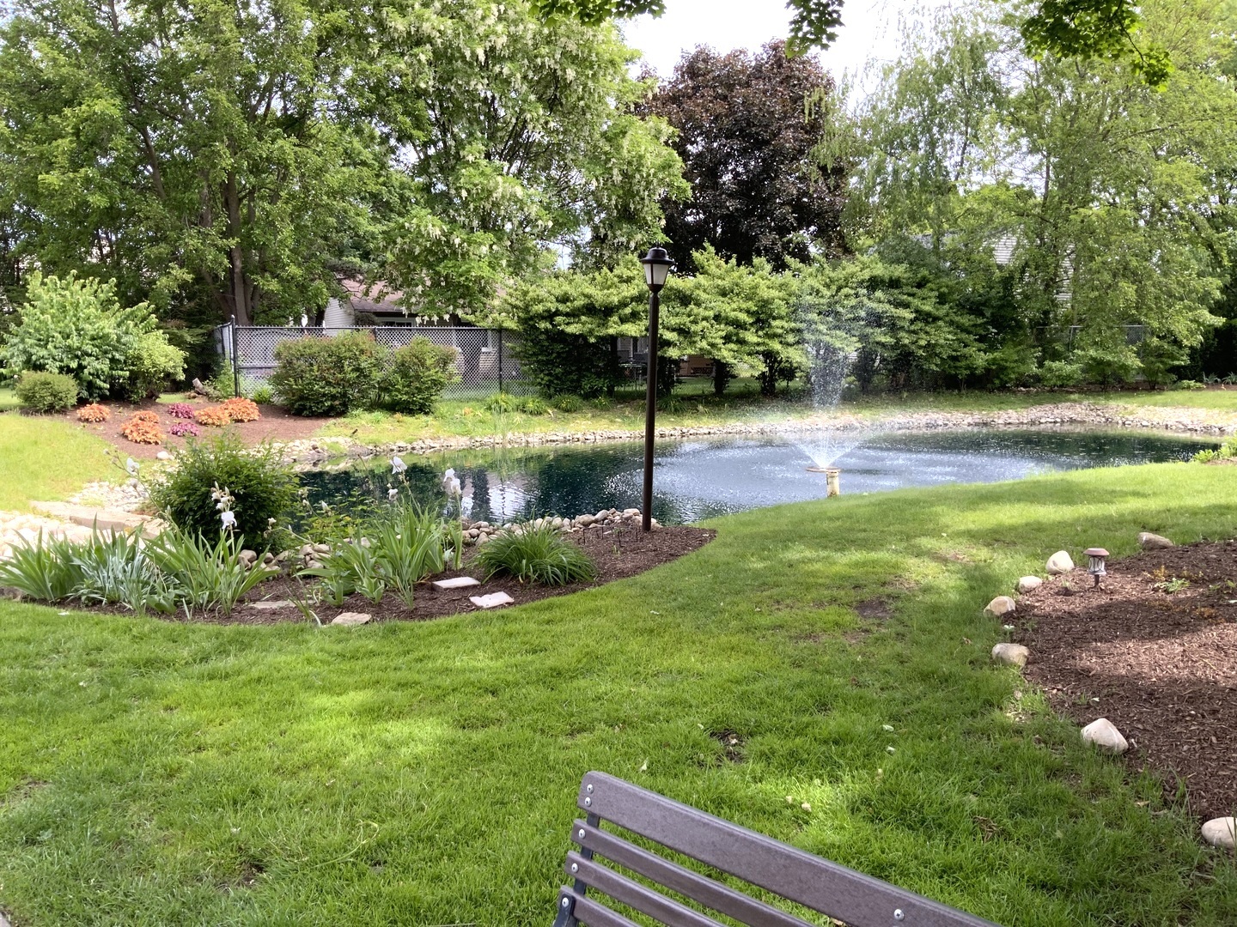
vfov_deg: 48.2
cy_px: 464
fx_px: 1036
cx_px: 618
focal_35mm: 29
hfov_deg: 61.7
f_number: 1.8
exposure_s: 1/286
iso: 16
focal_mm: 3
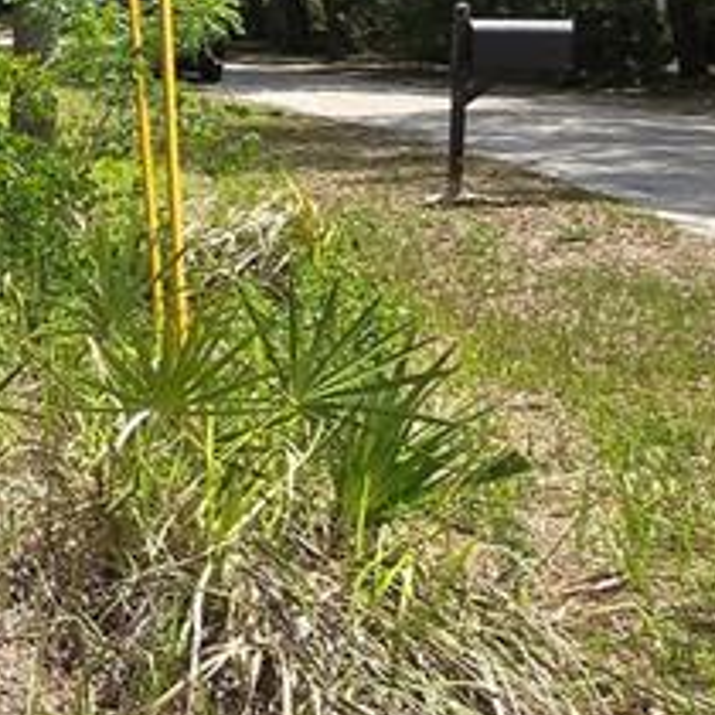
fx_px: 1309
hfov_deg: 18.8
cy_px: 61
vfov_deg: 29.2
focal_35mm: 56
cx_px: -722
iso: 25
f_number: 2.2
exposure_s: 1/752
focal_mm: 1.7
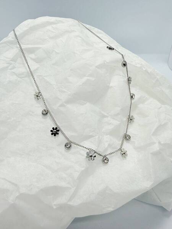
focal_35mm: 24
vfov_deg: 71.6
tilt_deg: -34.0
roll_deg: -0.2
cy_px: 114
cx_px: 86
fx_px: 159
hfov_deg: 56.8
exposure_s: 1/297
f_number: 2.2
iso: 40
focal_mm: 2.22
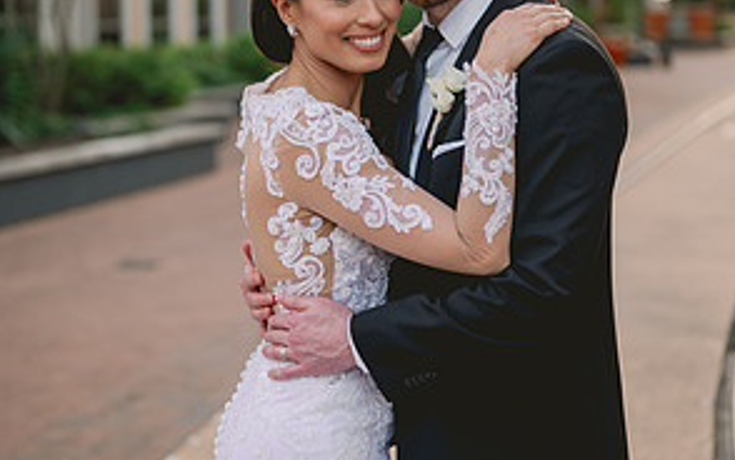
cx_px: 371
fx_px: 1563
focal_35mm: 78
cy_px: 200
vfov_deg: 16.7
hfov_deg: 26.5
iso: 125
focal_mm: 50
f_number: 2
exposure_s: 1/160
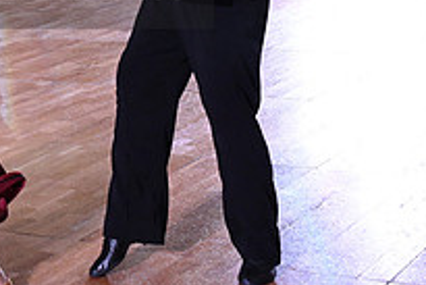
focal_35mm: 119
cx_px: -12
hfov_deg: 16.8
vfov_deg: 11.4
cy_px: -26
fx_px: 1409
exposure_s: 1/320
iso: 5000
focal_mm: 42
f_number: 6.3
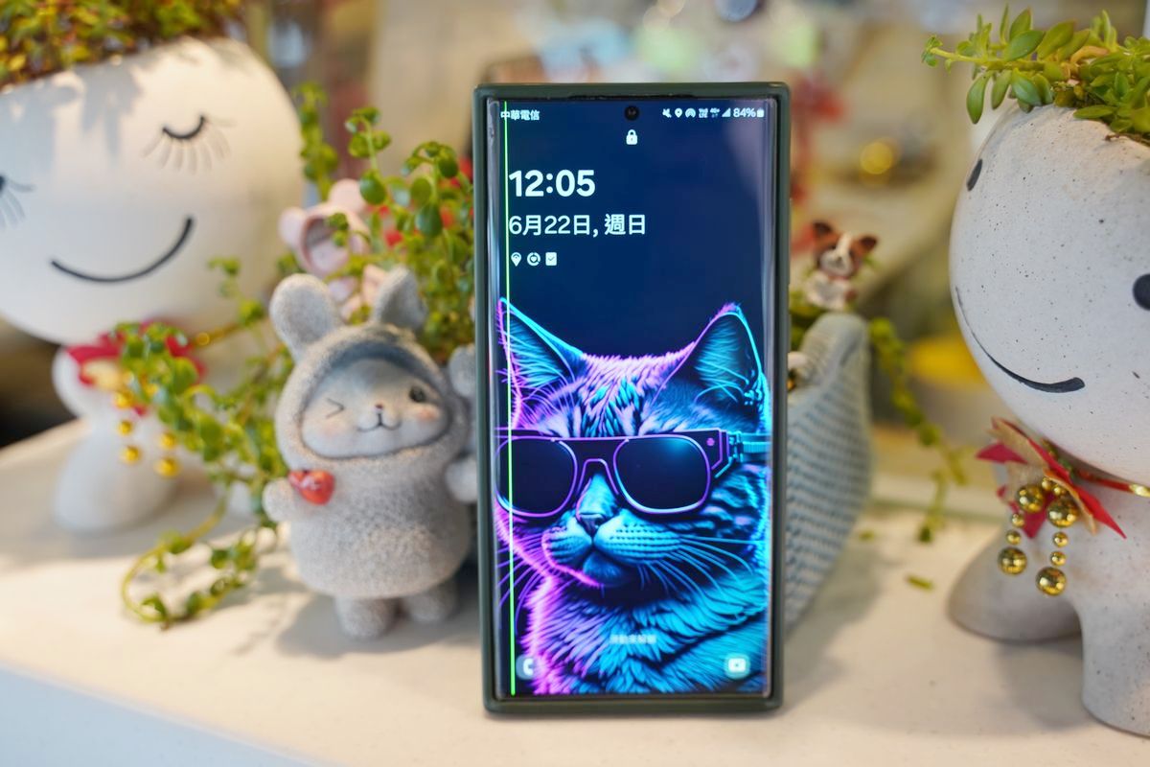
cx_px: 575
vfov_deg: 33.4
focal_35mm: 40
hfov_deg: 48.5
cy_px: 384
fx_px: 1278
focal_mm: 40
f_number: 4
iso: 800
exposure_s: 1/60
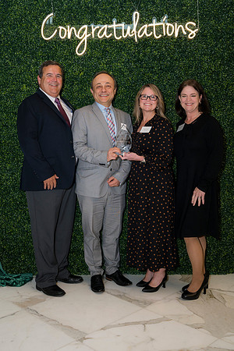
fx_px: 390
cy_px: 176
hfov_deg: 33.4
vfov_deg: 48.5
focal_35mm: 40
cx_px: 117
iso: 400
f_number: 5
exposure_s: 1/160
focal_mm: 40
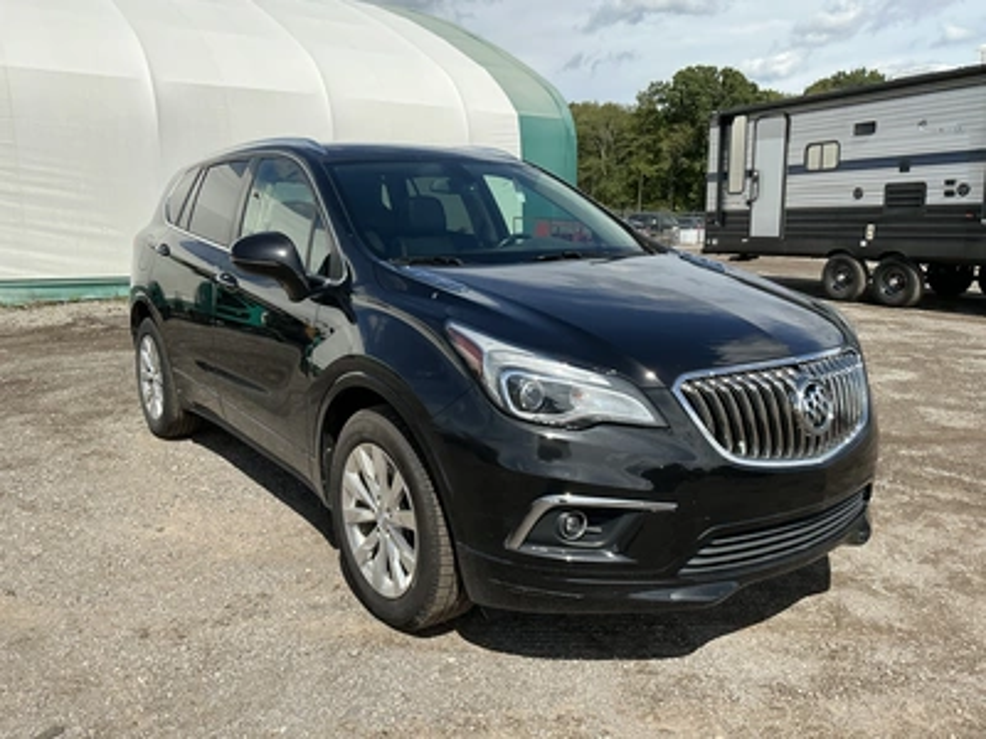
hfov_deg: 63.4
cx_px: 493
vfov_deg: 49.7
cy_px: 370
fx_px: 798
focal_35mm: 28
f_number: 1.8
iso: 25
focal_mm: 3
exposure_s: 1/1912
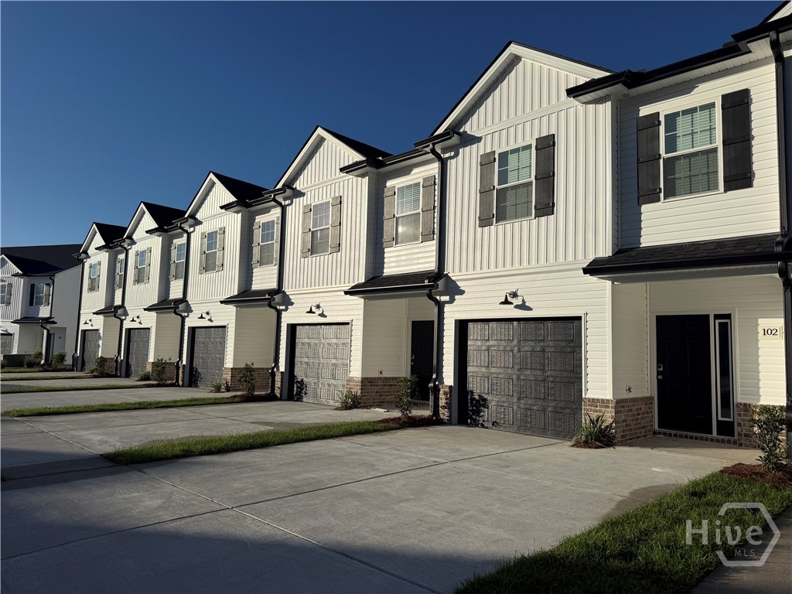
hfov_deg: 71.6
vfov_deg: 56.8
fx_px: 549
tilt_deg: +5.8
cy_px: 297
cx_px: 396
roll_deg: -1.9
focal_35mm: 24
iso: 80
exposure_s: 1/11905
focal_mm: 6.76
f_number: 1.78
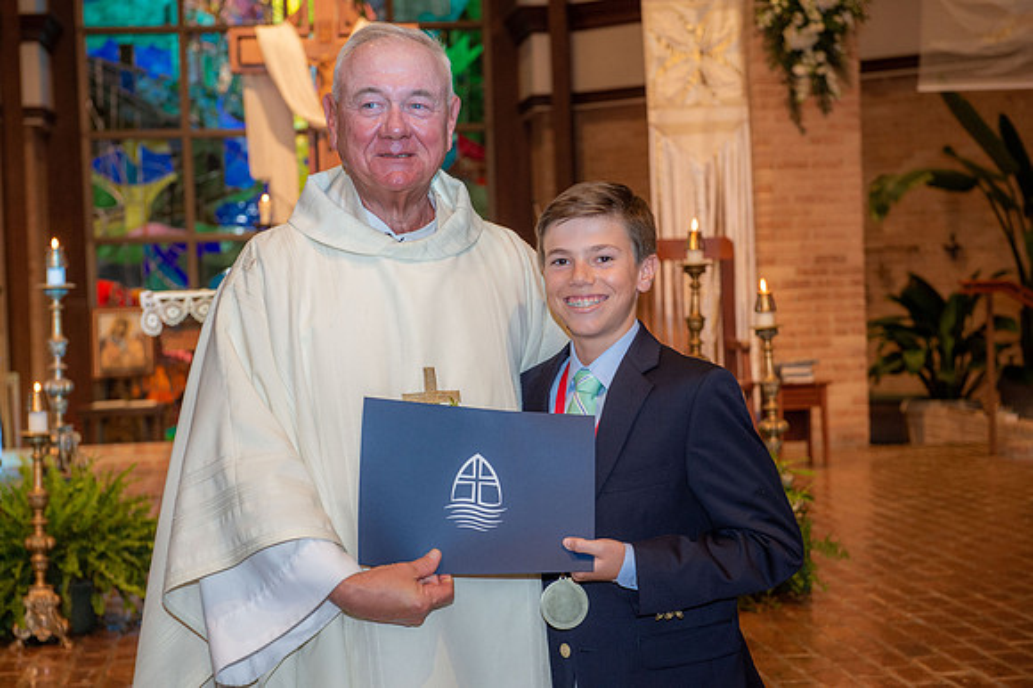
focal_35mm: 70
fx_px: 2007
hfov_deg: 28.9
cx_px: 516
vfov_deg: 19.4
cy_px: 344
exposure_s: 1/125
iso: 1600
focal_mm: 70
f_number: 5.6
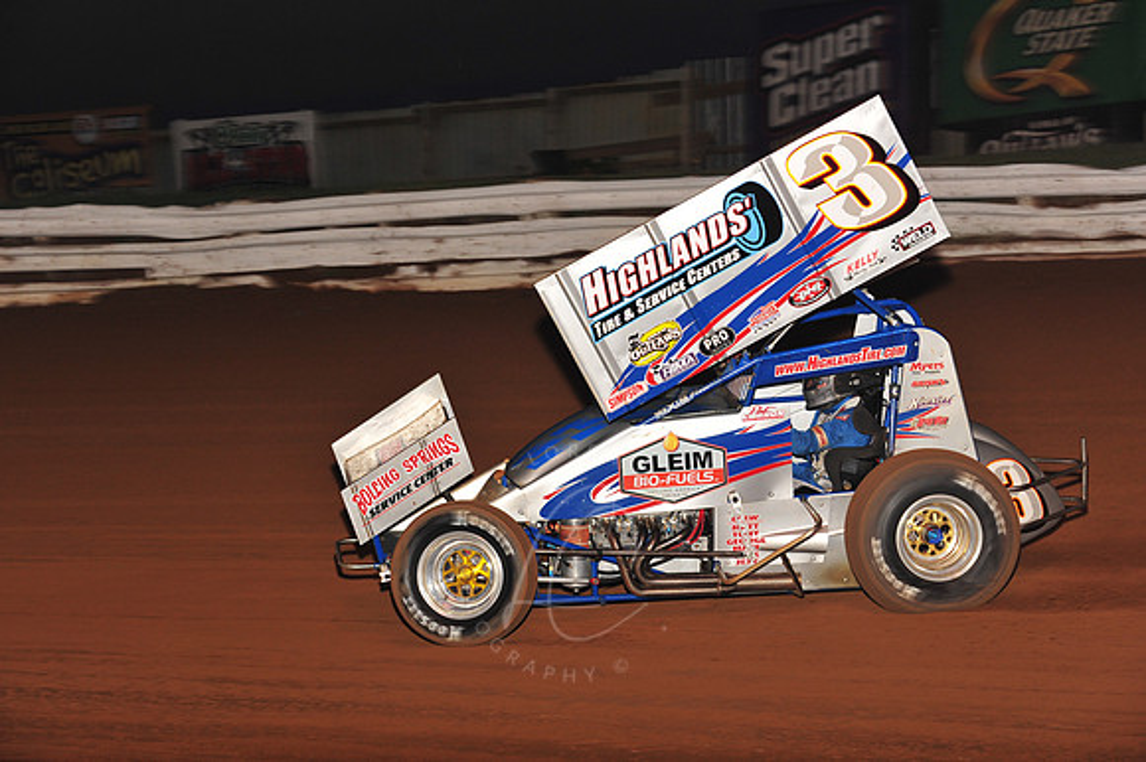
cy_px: 381
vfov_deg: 13.0
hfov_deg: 19.5
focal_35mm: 105
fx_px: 3340
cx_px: 573
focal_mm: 105
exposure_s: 1/320
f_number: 7.1
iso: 1000
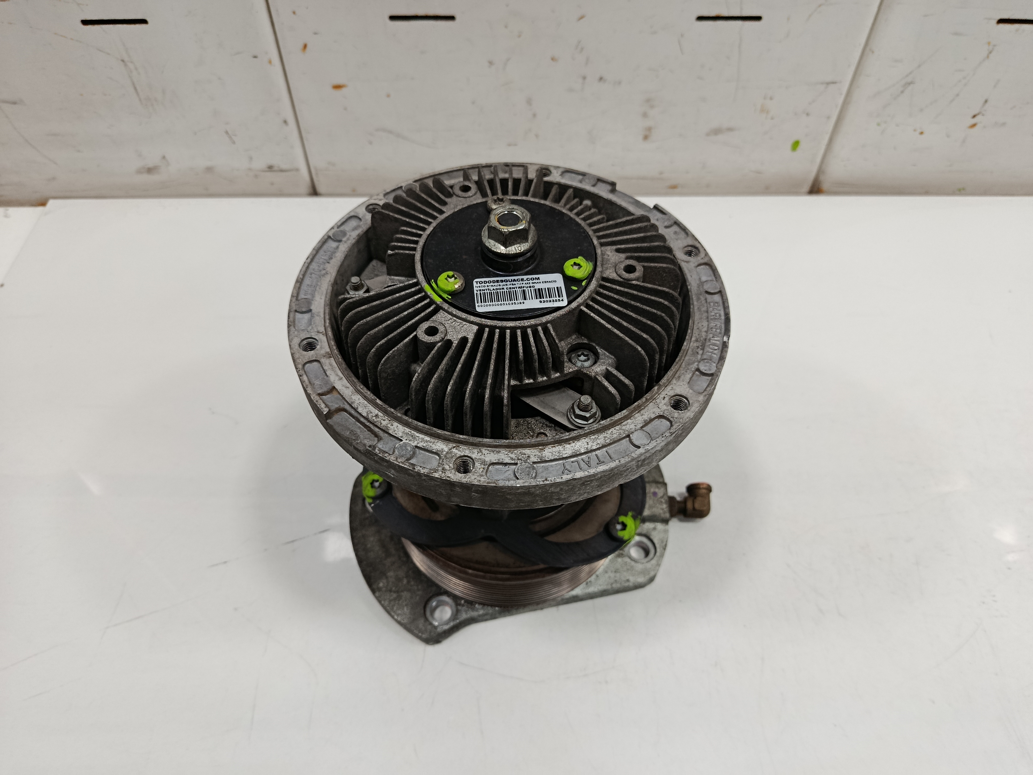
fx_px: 716
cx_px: 516
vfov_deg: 56.8
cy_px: 388
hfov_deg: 71.6
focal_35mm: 24
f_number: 1.7
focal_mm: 5.24
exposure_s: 1/100
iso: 1073
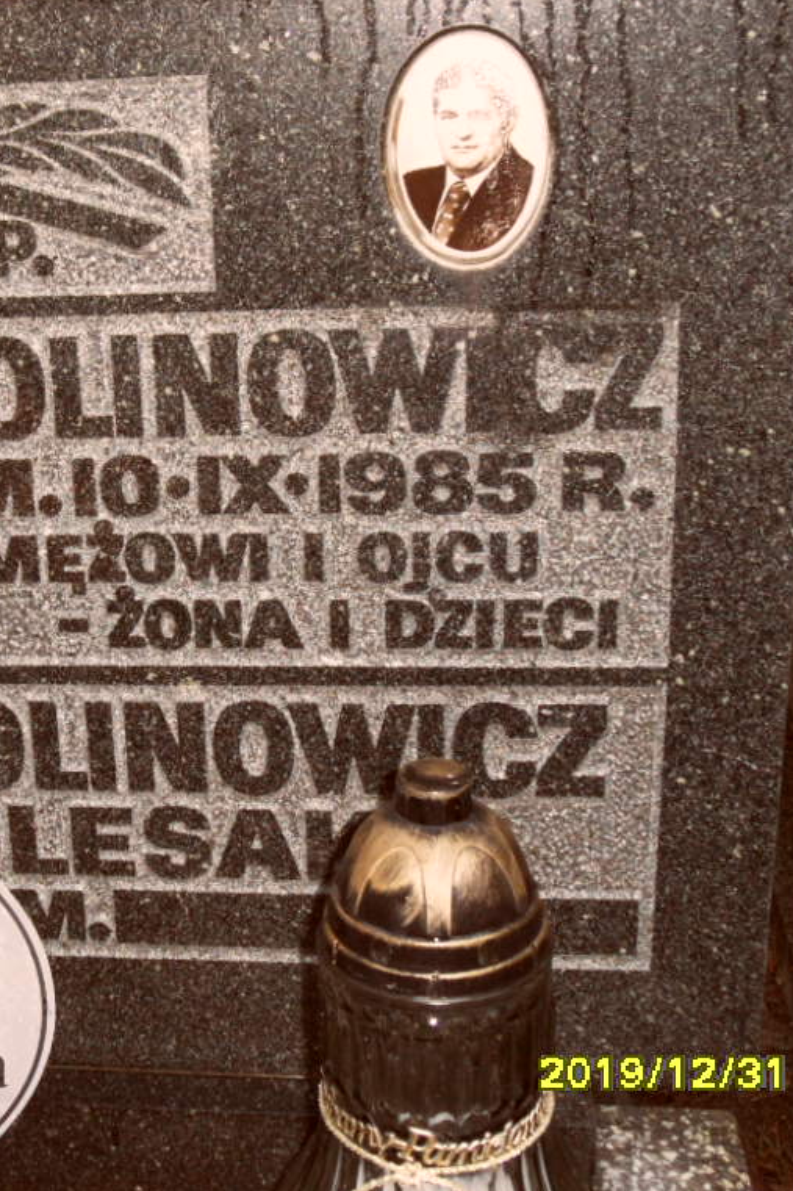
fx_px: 1851
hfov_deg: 23.5
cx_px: 63
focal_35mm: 56
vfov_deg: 35.6
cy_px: 596
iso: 200
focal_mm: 6.5
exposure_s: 1/45
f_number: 3.6
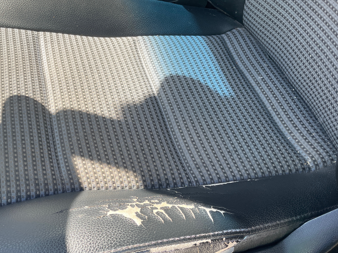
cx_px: 119
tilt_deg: -55.2
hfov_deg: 48.3
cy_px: 173
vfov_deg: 37.2
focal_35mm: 38
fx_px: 371
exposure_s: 1/336
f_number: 1.6
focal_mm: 4.2
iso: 32
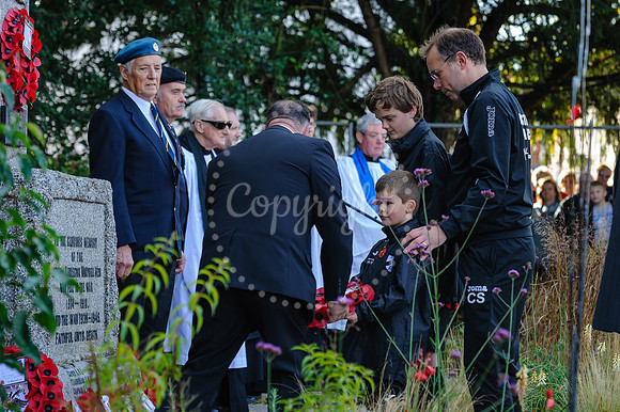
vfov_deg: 9.7
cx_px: 399
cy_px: 206
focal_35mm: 141
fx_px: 2434
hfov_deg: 14.5
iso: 800
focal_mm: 110
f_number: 4.8
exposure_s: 1/500
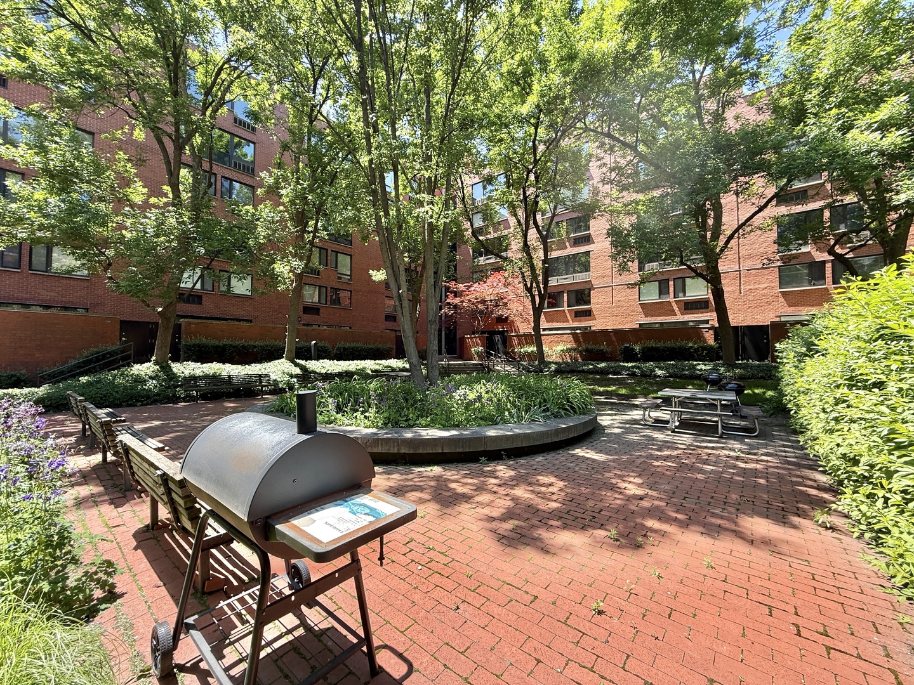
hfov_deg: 102.1
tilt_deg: +2.2
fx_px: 370
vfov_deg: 85.7
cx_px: 457
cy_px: 342
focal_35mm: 14
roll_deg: -0.2
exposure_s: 1/254
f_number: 2.2
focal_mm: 2.22
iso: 64
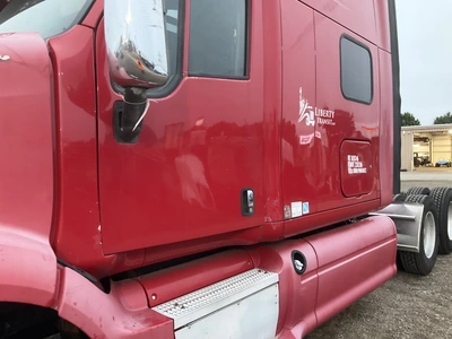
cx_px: 226
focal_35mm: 29
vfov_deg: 48.2
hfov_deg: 61.7
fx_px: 379
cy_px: 170
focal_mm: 3
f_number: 1.8
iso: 320
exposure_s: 1/38
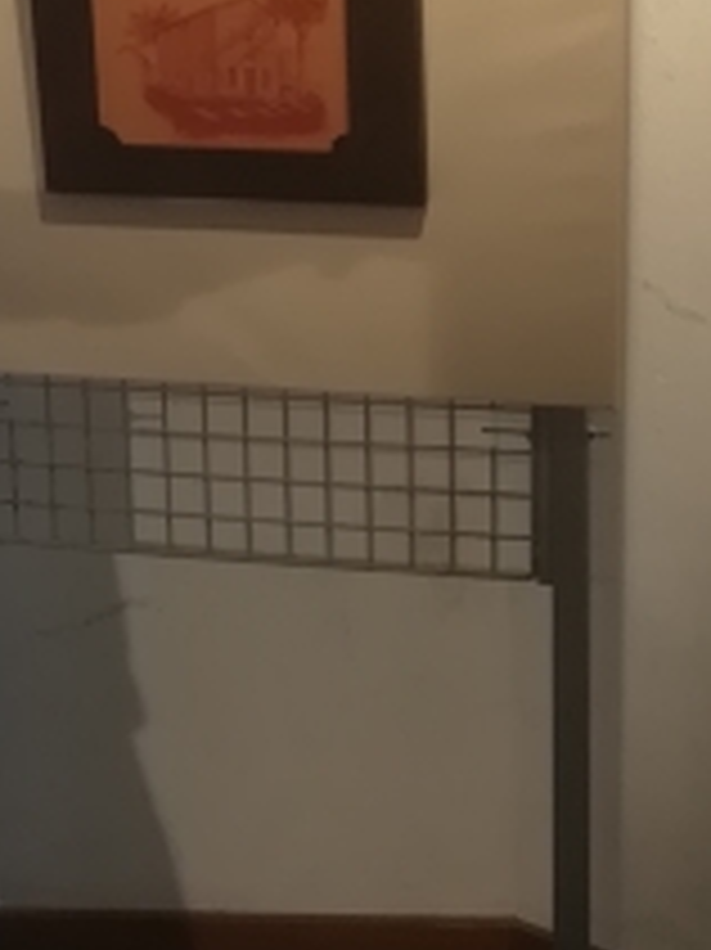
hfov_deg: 12.8
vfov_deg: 17.1
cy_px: 642
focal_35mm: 115
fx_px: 3153
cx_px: 176
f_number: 2.2
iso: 64
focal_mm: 3.83
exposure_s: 1/33.3
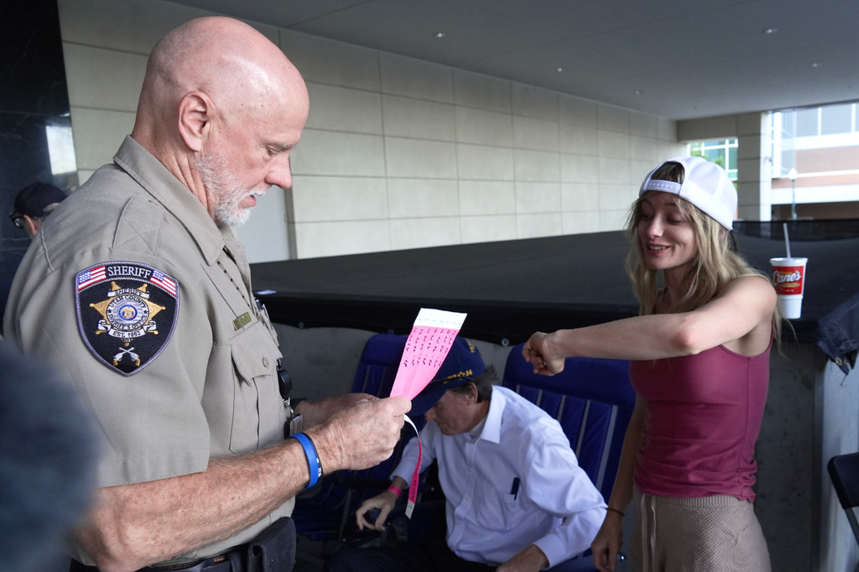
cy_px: 286
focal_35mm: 24
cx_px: 430
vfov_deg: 53.1
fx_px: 572
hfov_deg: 73.8
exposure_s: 1/160
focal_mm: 24
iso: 2000
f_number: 6.3
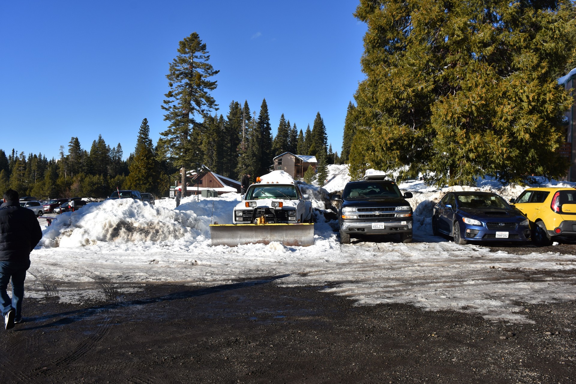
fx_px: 432
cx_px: 288
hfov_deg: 67.4
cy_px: 192
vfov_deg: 47.9
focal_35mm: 27
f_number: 8
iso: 140
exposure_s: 1/500
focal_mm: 18
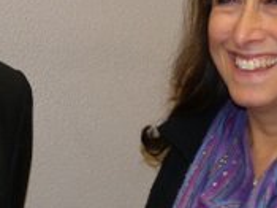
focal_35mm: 167
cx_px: 76
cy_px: 24
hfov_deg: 11.8
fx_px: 1335
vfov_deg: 8.8
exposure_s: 1/50
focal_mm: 10.9
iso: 400
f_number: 2.8
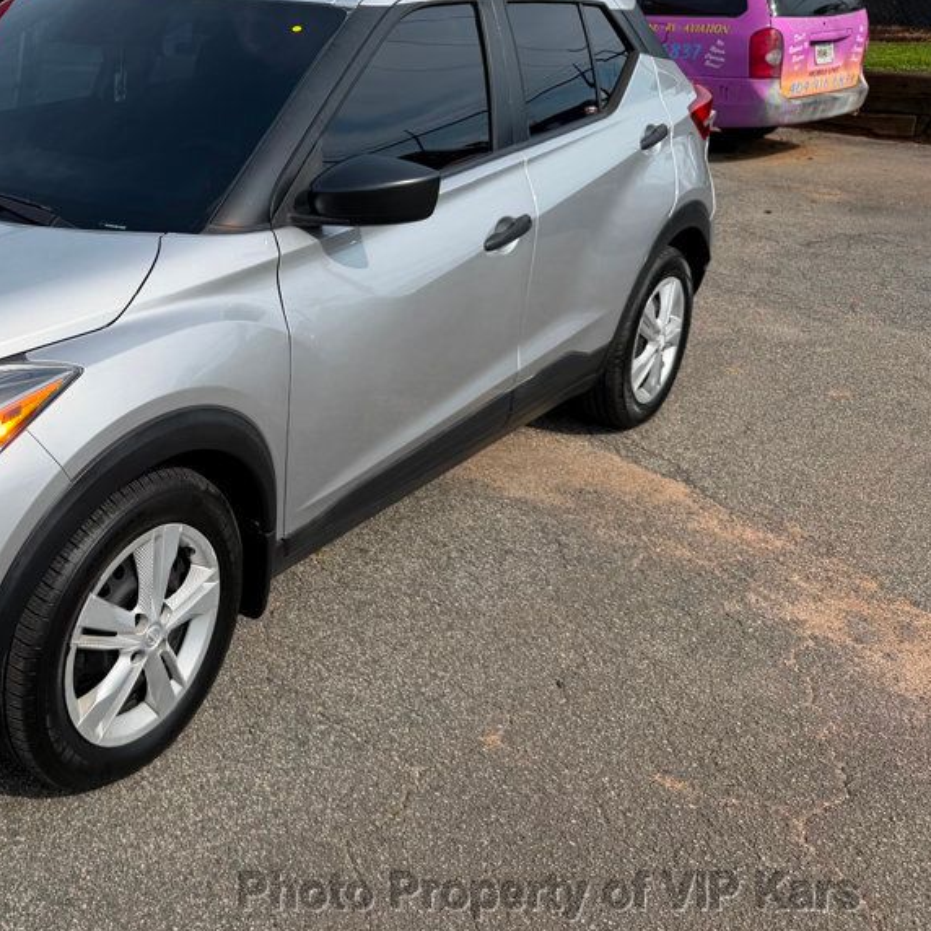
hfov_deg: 40.9
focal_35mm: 38
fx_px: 1156
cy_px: 322
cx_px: 114
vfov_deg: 43.3
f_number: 1.78
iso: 80
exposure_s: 1/4673
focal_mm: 6.76
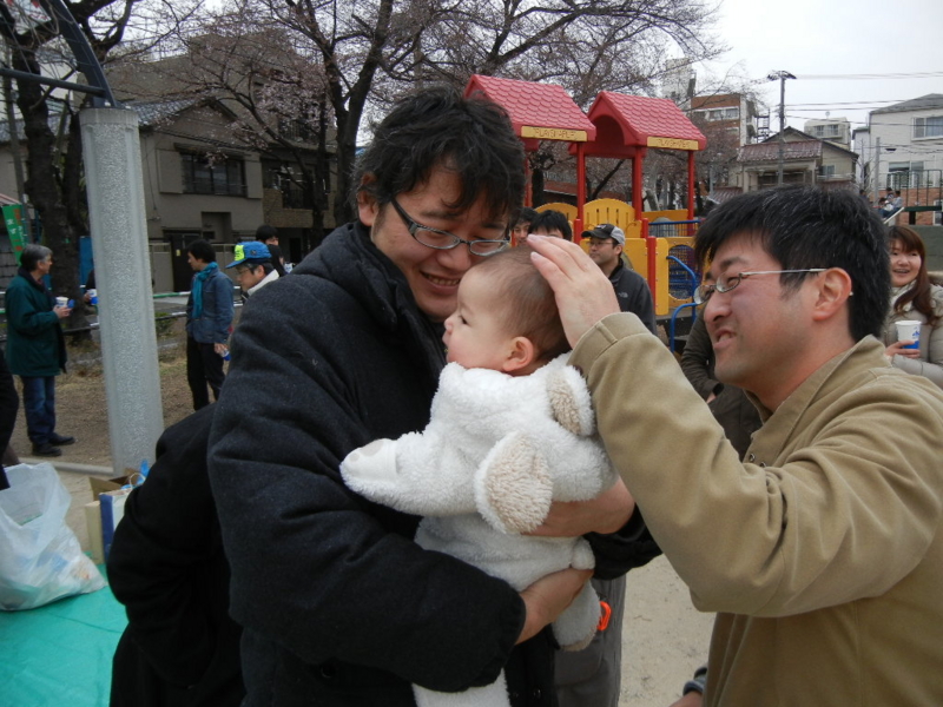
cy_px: 354
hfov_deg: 60.0
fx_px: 817
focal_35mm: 30
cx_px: 472
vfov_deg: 46.8
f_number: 3.5
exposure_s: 1/106
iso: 160
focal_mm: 5.4
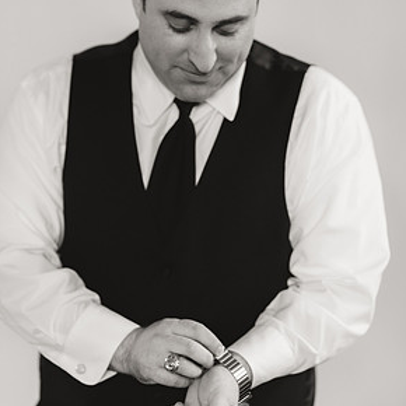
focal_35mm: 112
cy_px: 186
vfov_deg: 15.6
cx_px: 207
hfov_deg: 15.6
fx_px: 1486
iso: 1600
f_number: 2.2
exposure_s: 1/125
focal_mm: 85
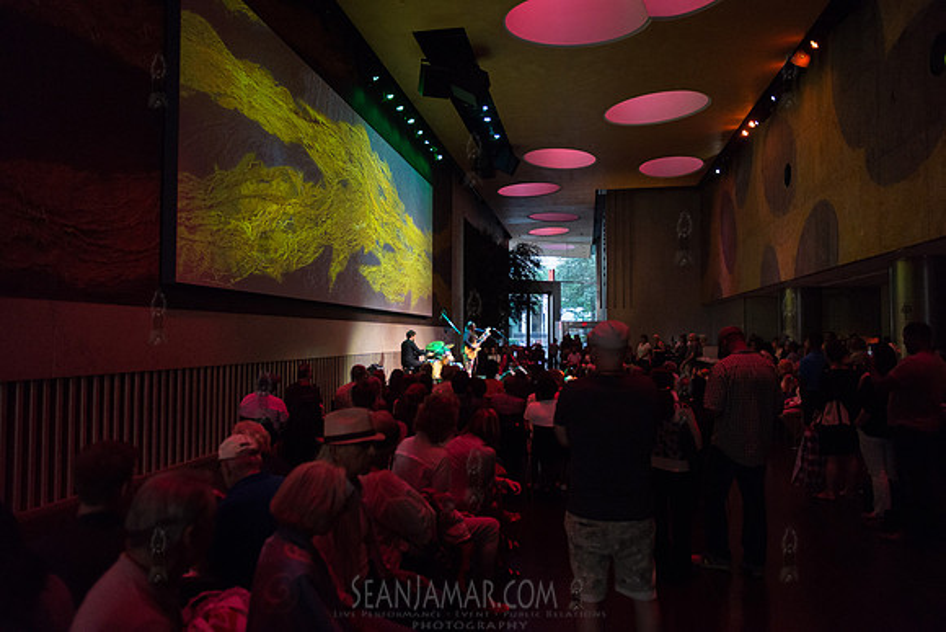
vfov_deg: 53.2
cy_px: 316
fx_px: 631
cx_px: 473
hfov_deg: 73.7
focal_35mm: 24
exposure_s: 1/320
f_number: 2.8
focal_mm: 24
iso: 3200
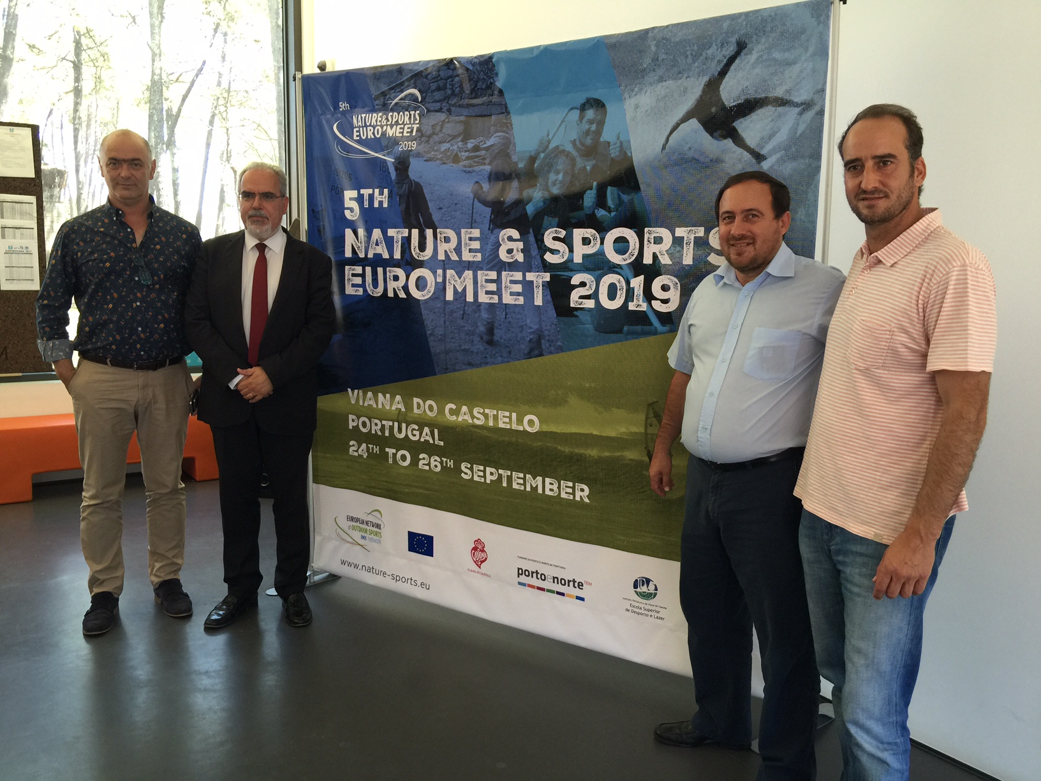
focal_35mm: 29
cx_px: 520
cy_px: 390
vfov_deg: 48.2
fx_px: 872
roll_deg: -2.7
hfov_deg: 61.7
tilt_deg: -7.8
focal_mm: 4.15
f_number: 2.2
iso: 32
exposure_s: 1/33
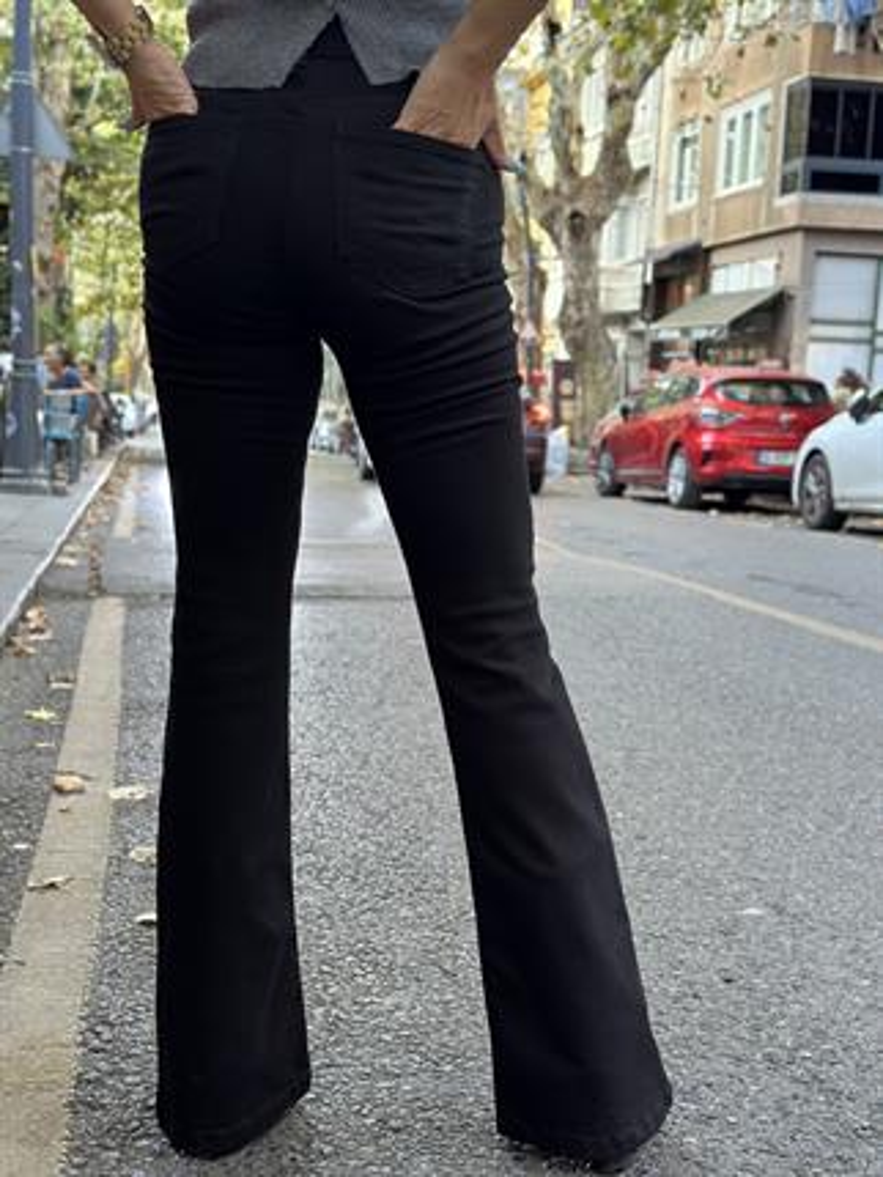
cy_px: 588
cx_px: 442
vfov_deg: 39.6
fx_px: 1632
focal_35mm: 48
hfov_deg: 30.3
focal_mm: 6.86
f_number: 1.78
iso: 200
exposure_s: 1/50
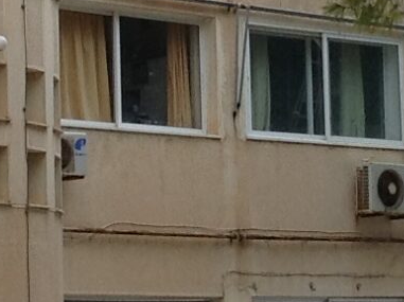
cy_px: 71
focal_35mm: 235
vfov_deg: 6.3
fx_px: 2740
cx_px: 190
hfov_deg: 8.4
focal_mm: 4.28
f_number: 2.4
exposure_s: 1/360
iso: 50
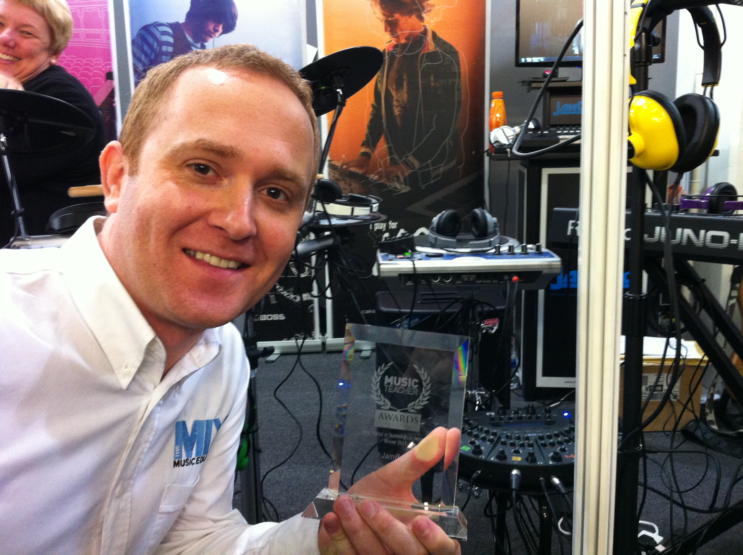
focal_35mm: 35
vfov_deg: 40.6
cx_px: 372
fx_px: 750
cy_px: 278
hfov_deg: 52.7
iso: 250
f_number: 2.8
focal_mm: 3.85
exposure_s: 1/15
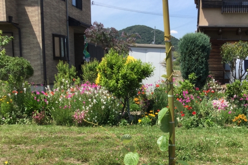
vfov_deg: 28.6
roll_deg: -1.2
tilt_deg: -10.8
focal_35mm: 46
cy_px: 130
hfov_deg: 42.3
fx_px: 317
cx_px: 161
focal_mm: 3.3
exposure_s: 1/1199
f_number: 2.4
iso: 25
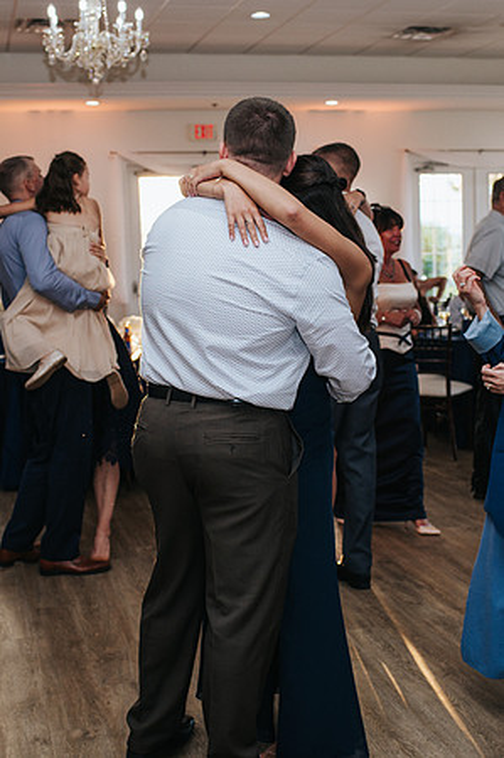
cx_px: 252
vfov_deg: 37.8
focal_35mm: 53
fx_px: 1106
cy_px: 379
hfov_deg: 25.7
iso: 800
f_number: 3.2
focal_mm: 35
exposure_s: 1/200
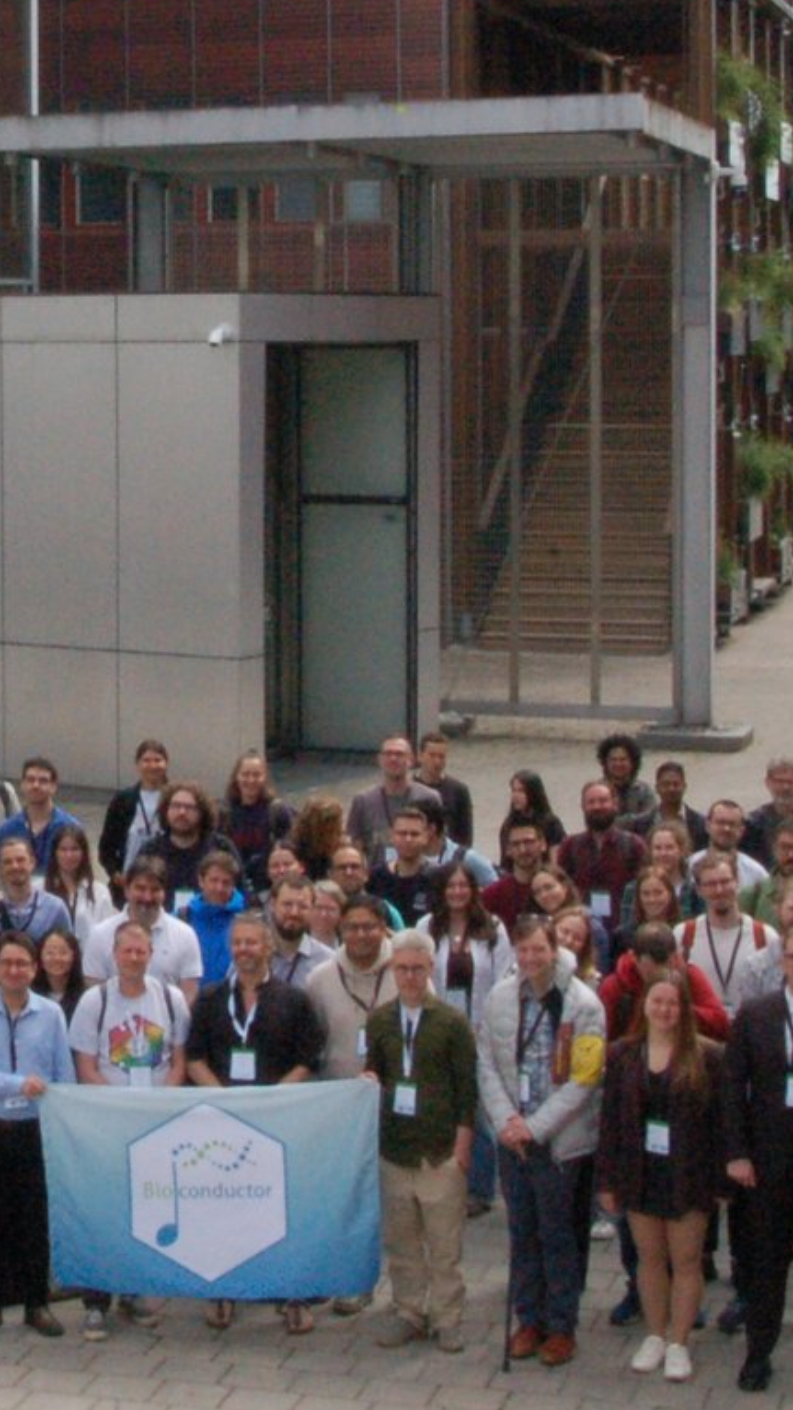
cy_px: 401
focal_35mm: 82
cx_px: -55
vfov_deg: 25.7
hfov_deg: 14.4
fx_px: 3065
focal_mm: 20
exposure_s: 1/125
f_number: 32
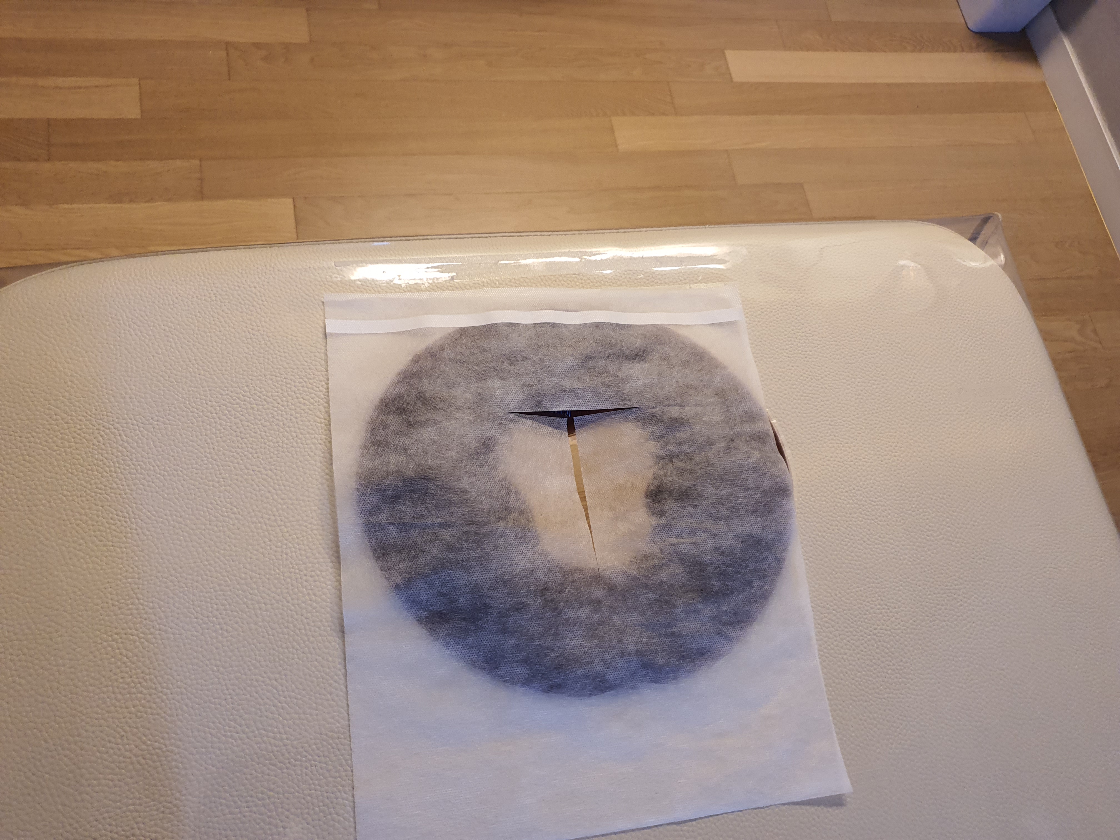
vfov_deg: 53.1
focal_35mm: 26
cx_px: 560
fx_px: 841
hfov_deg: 67.3
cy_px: 420
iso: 200
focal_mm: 4.3
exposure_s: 1/60
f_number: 1.5
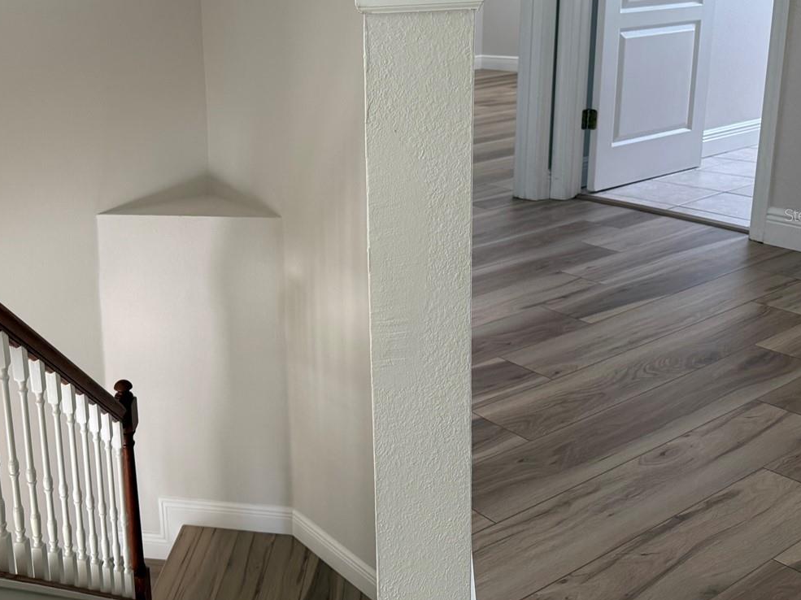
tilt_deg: -14.4
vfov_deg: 36.5
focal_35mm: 39
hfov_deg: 46.3
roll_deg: +2.7
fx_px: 902
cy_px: 215
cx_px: 211
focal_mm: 6.76
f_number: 1.78
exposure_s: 1/112
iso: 200
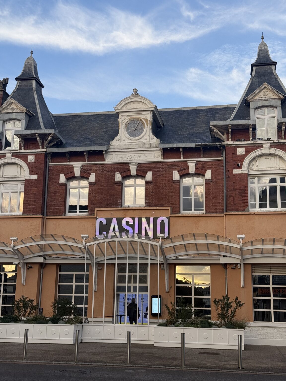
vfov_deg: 39.7
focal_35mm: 48
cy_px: 190
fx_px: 529
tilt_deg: +13.6
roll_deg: -1.1
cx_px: 143
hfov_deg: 30.3
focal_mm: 6.76
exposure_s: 1/885
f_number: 1.78
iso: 64
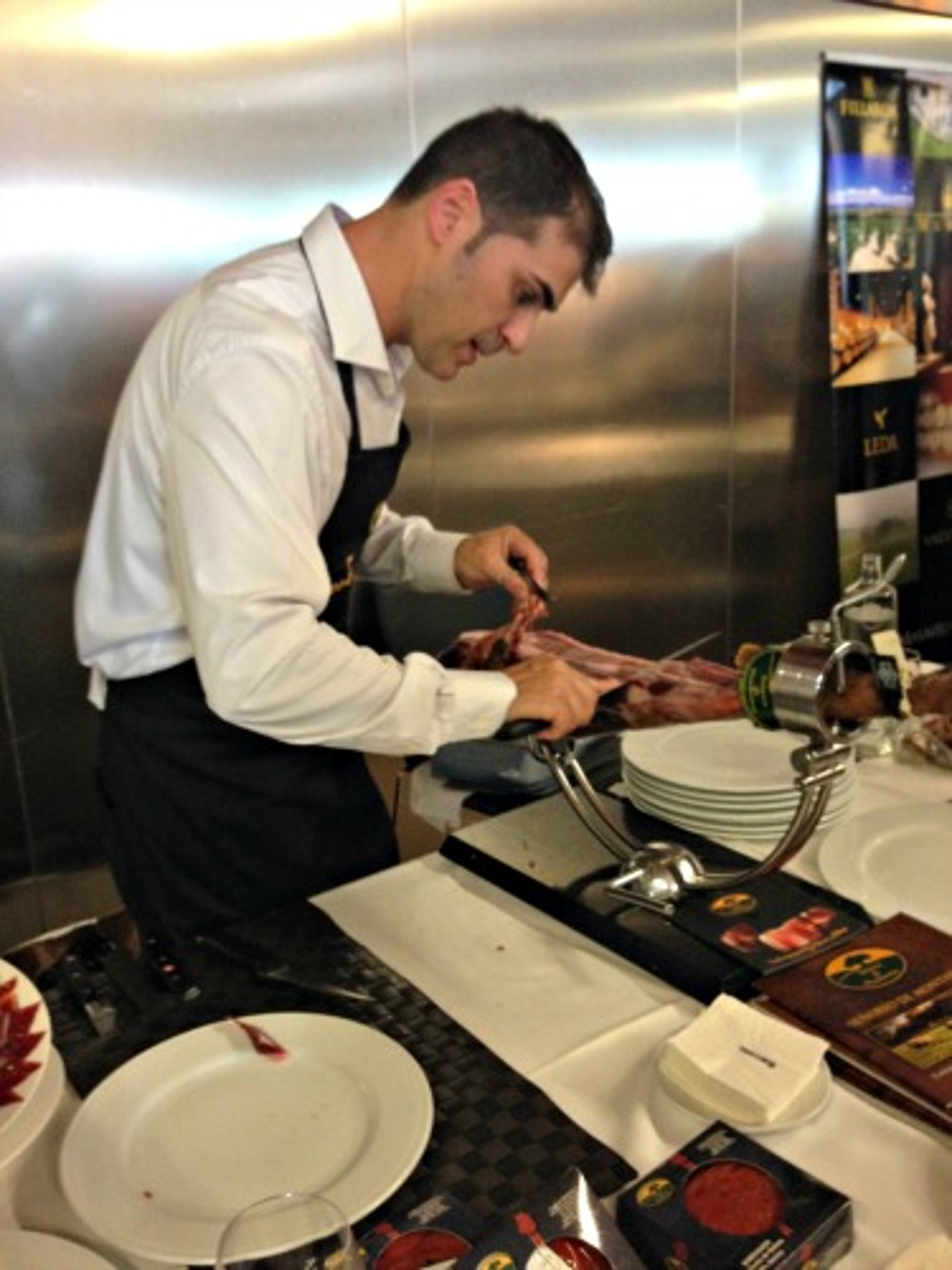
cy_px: 635
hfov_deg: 42.9
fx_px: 1210
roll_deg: +3.4
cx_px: 476
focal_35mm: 33
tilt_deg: -14.3
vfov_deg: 55.4
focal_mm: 4.12
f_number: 2.4
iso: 250
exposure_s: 1/20
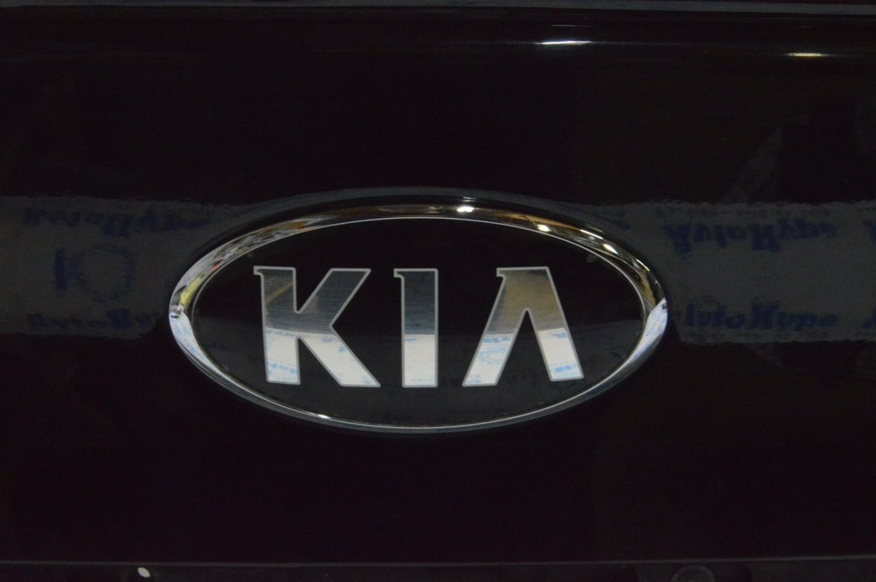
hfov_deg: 37.9
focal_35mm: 52
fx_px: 1276
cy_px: 291
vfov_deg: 25.7
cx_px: 438
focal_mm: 35
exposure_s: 1/20
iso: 6400
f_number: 20
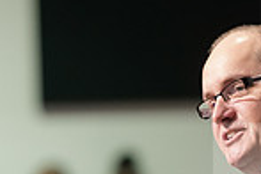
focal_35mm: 712
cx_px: 160
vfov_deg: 1.9
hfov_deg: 2.9
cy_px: 338
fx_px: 5162
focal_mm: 180
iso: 3200
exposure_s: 1/320
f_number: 3.2
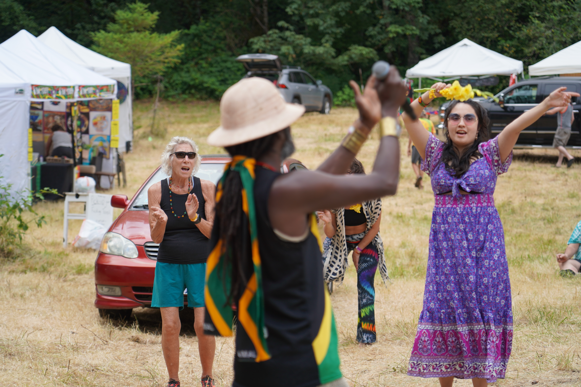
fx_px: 1694
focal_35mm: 105
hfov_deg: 19.5
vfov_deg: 13.0
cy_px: 194
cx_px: 290
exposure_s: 1/160
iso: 200
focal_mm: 105
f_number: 4
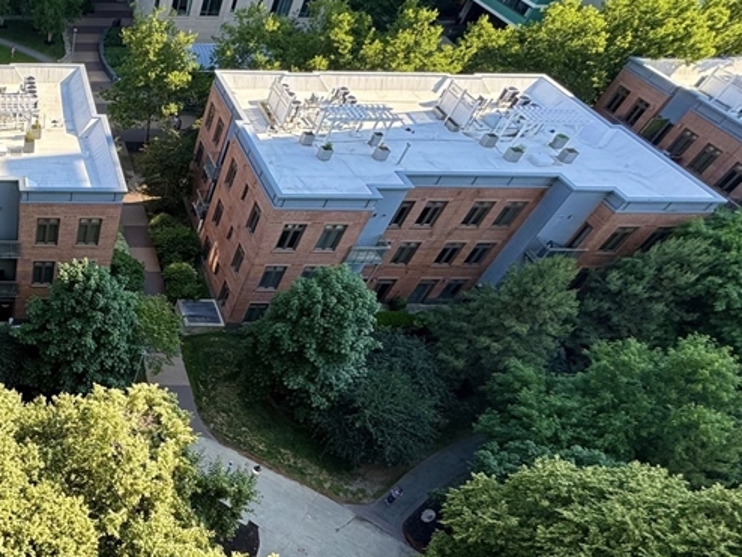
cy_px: 414
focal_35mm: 29
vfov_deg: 46.6
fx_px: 622
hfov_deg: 49.7
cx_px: -6
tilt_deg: -51.2
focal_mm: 2.22
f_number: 2.2
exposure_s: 1/275
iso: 40
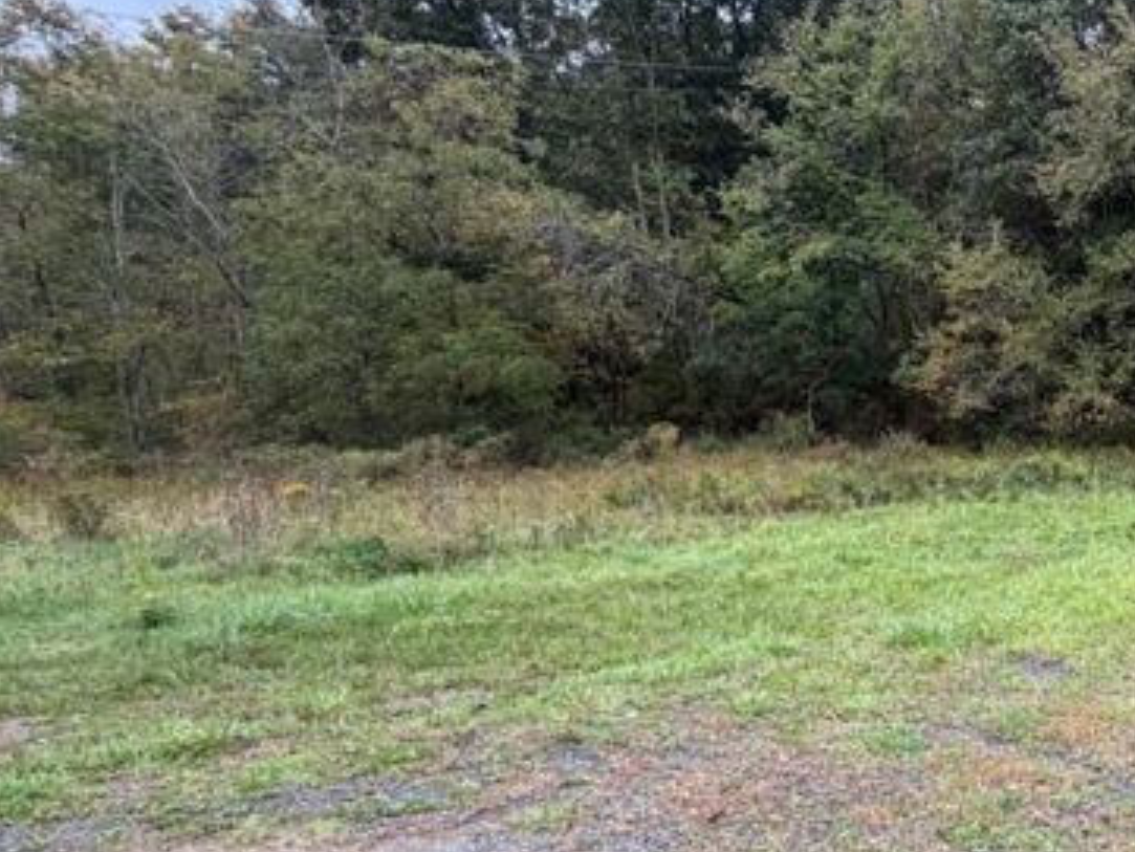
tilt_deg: -5.4
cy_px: 569
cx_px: 1151
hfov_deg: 47.7
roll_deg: -1.7
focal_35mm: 31
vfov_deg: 44.8
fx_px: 1017
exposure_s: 1/121
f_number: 2.2
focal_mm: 2.22
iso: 125
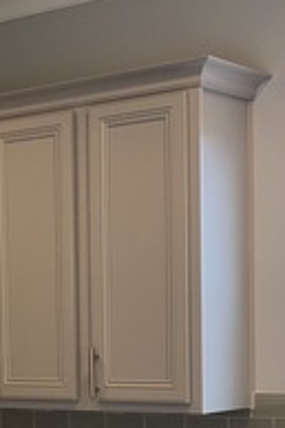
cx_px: 30
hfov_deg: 13.5
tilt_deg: -3.2
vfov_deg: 20.0
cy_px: 397
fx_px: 1190
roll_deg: +1.1
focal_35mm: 100
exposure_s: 1/36
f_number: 1.8
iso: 20
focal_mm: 3.99
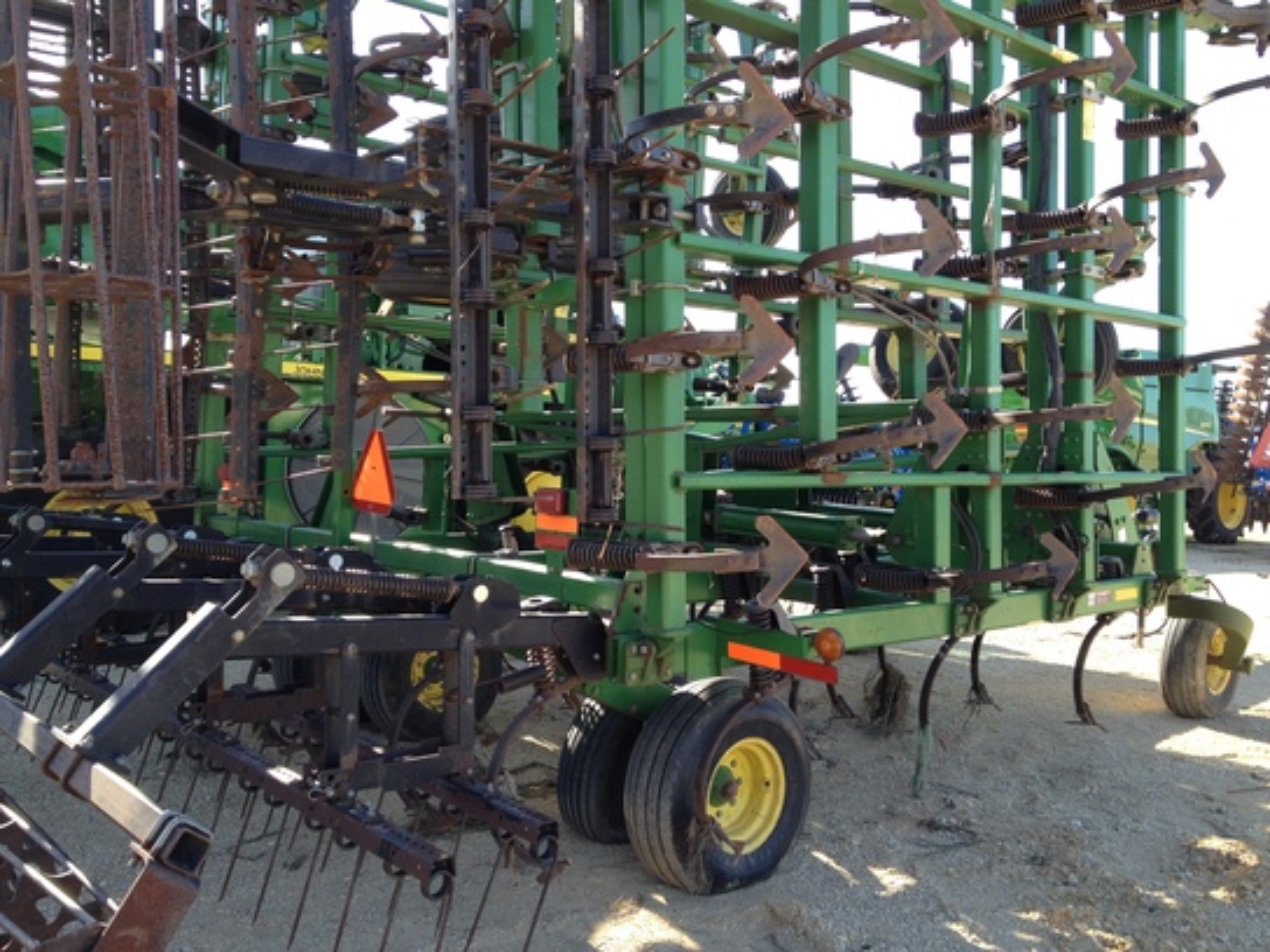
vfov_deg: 40.7
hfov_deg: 52.6
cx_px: 635
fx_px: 1284
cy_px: 476
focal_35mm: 35
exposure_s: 1/269
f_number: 2.4
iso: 50
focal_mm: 4.28
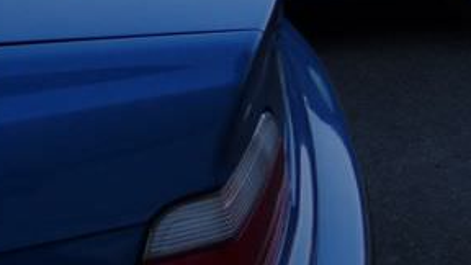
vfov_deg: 11.8
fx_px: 1274
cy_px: 43
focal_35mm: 102
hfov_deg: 18.0
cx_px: 769
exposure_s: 1/30
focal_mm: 4.8
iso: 100
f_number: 2.8
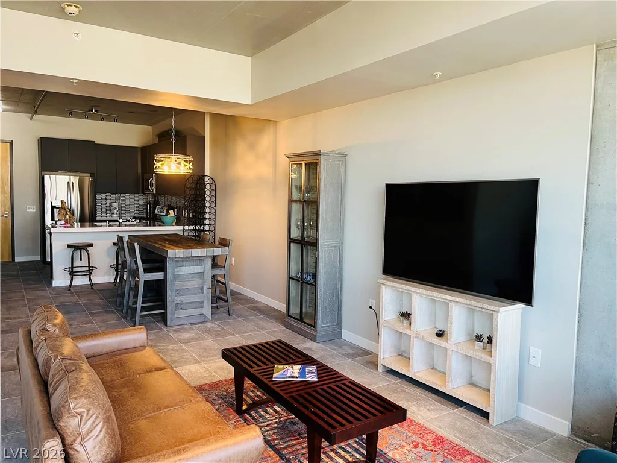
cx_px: 308
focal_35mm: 26
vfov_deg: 53.1
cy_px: 232
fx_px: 463
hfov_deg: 67.3
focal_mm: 5.1
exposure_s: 1/60
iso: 100
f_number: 1.6
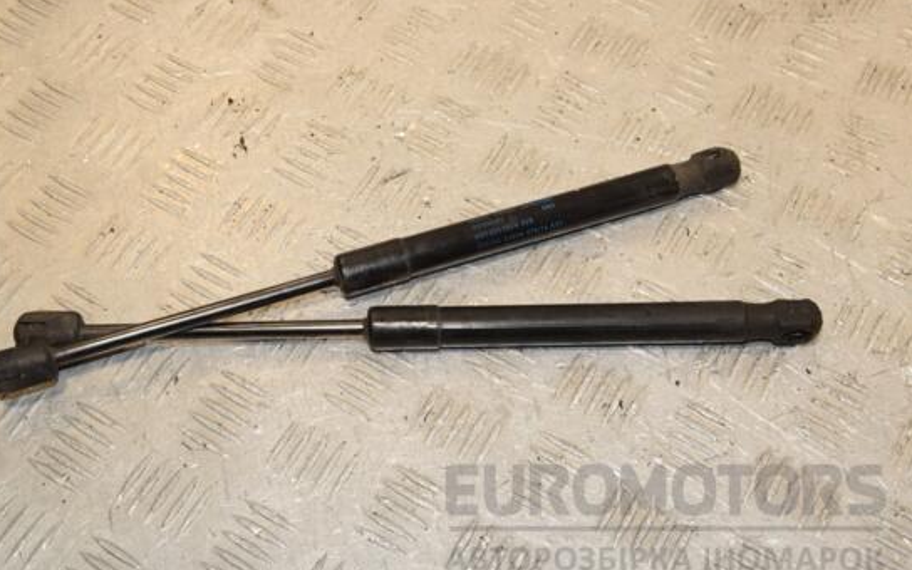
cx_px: 414
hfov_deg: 37.5
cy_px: 267
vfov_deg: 24.0
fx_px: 1342
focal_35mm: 54
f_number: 9
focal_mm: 32
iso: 800
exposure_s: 1/200
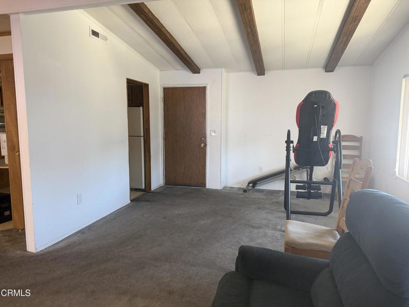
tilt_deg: -6.2
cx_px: 204
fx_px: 284
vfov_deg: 56.8
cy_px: 154
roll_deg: +1.0
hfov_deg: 71.6
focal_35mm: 24
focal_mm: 6.76
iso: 250
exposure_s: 1/60
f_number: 1.78
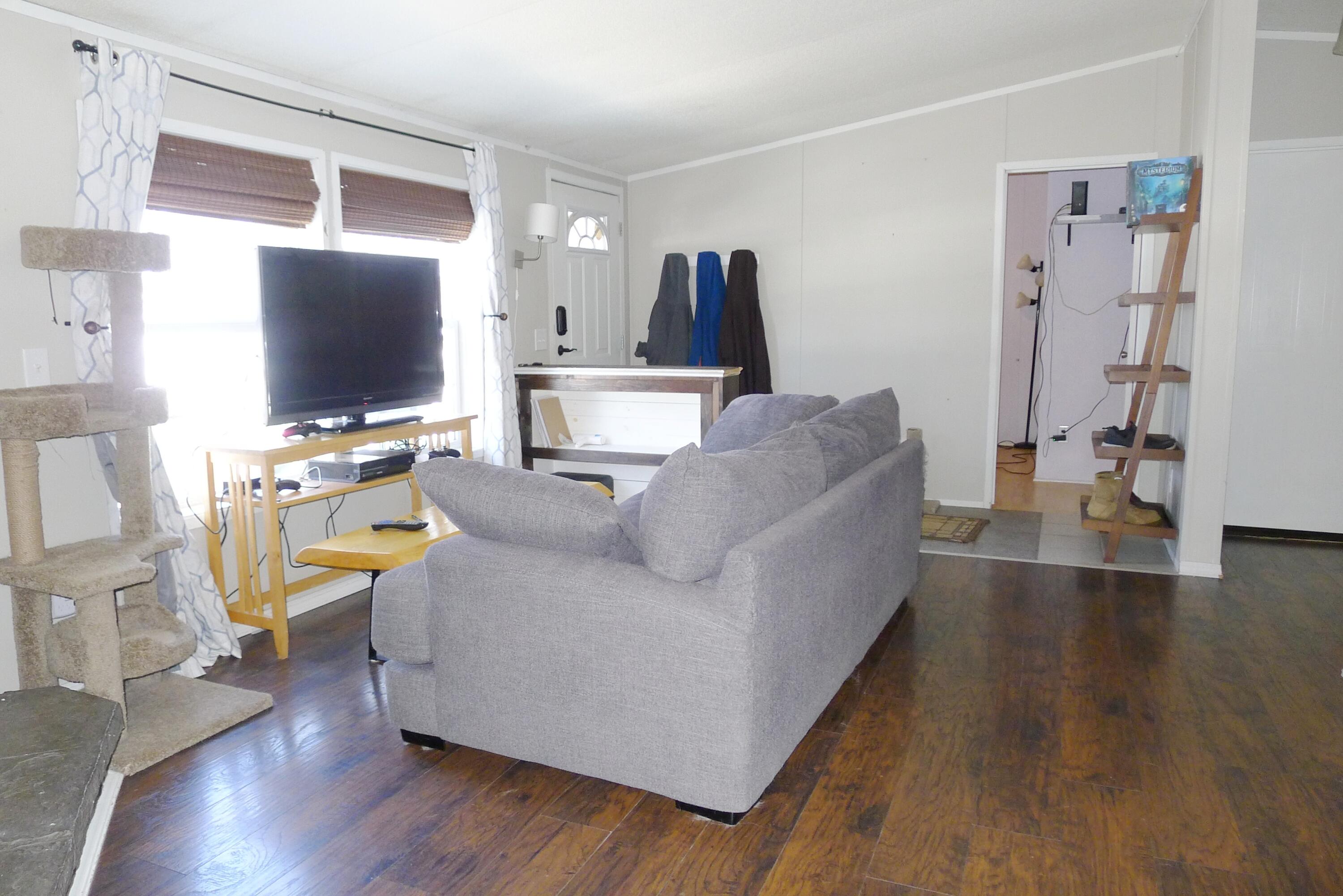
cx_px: 672
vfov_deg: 53.2
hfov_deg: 73.7
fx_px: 896
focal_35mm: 24
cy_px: 448
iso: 320
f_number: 2
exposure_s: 1/60
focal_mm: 5.1
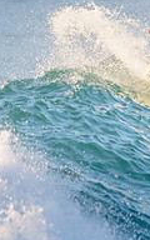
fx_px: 12356
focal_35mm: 1889
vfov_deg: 1.1
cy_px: 100
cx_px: 263
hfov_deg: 0.7
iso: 1100
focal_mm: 500
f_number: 5.6
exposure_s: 1/2000
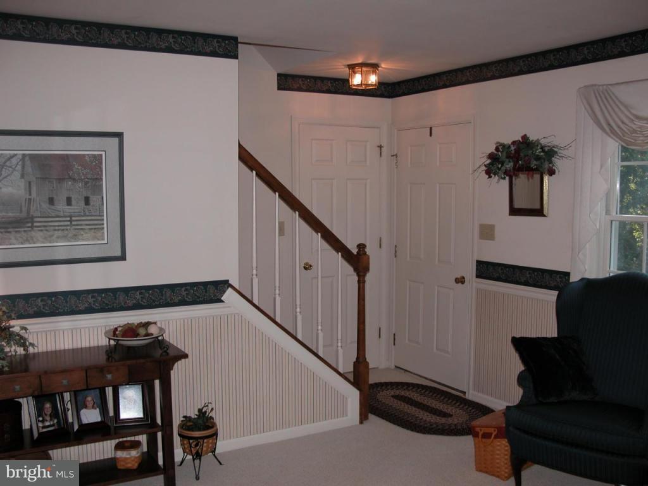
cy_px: 243
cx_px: 324
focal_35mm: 35
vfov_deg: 40.7
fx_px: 655
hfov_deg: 52.6
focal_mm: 8.9
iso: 100
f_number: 2.8
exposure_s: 1/60
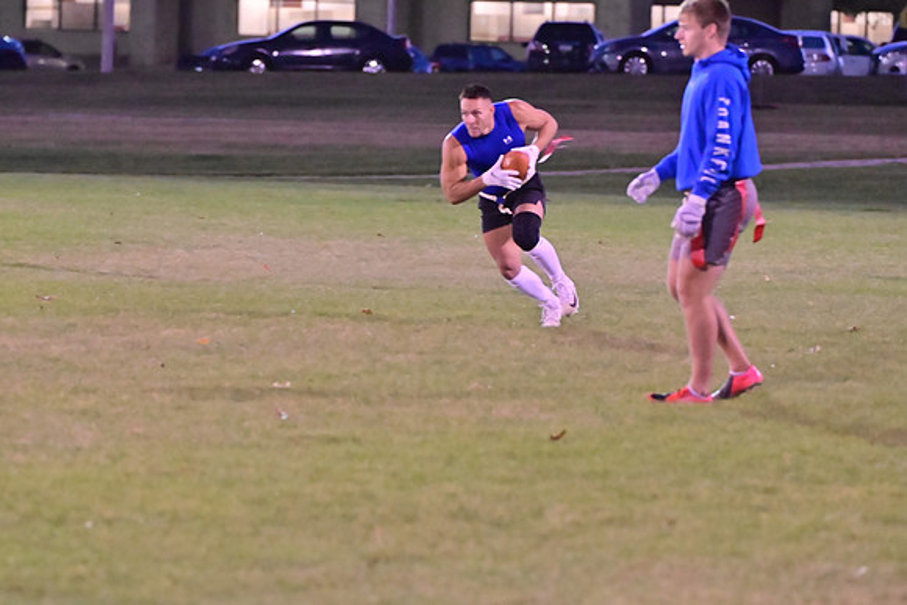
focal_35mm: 240
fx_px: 6048
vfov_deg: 5.7
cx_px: 454
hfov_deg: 8.6
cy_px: 302
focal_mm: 160
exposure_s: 1/320
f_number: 4
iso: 6400
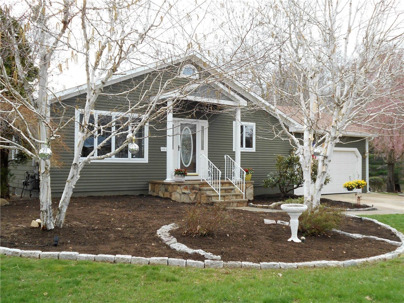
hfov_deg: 50.1
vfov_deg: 38.7
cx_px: 202
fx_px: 432
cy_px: 152
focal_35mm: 37
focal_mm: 6.7
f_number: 3.9
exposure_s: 1/200
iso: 80
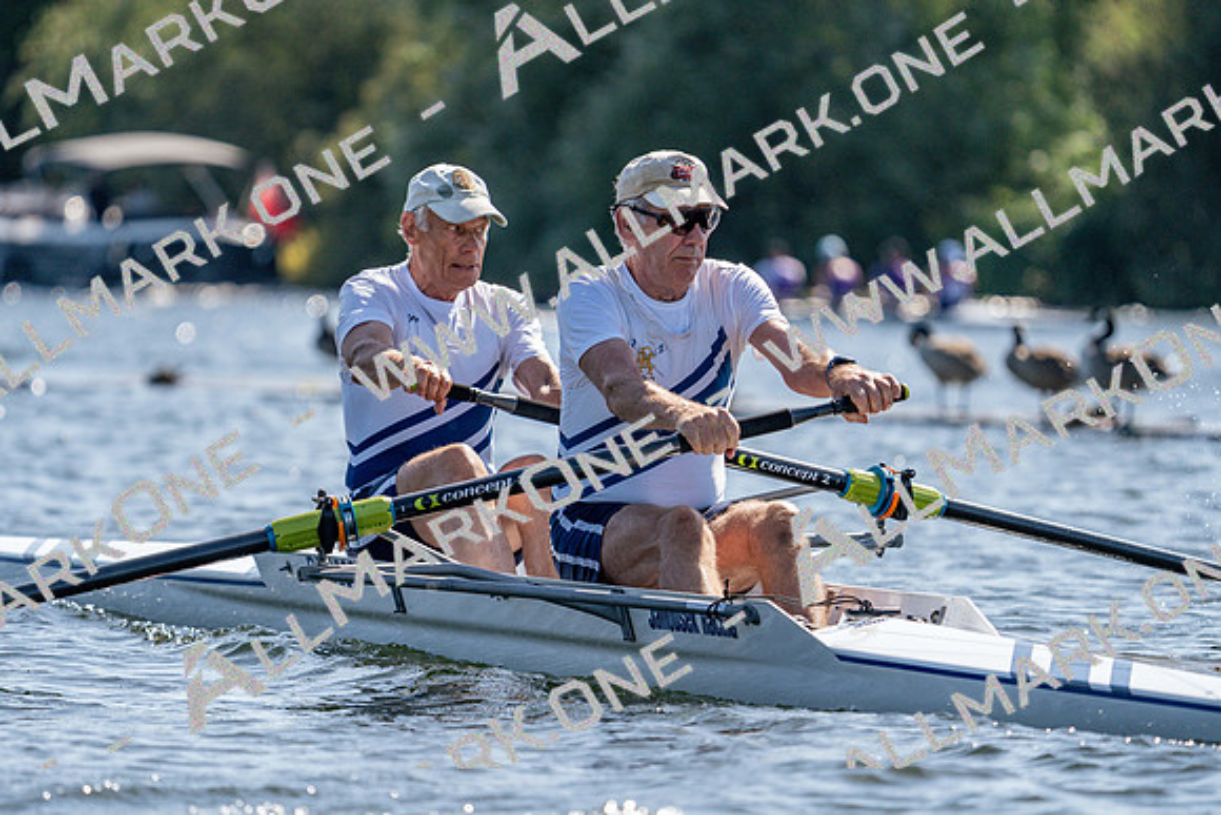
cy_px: 408
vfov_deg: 3.9
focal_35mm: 356
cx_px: 610
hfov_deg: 5.8
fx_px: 12077
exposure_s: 1/2000
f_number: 6.3
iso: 320
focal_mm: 356
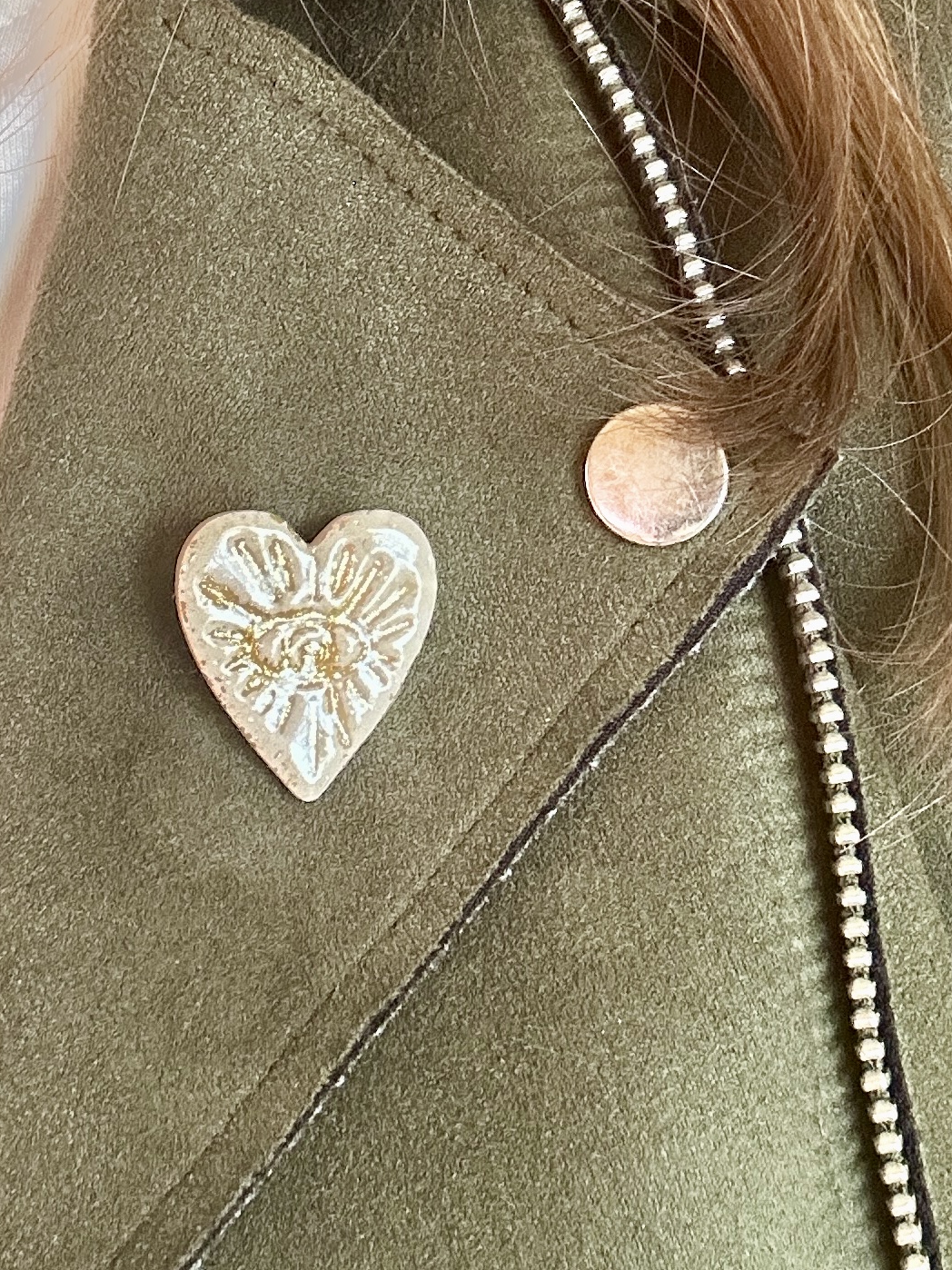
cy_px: 699
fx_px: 1504
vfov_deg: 45.7
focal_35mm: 41
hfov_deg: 34.9
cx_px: 336
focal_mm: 2.69
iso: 160
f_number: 1.9
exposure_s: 1/50
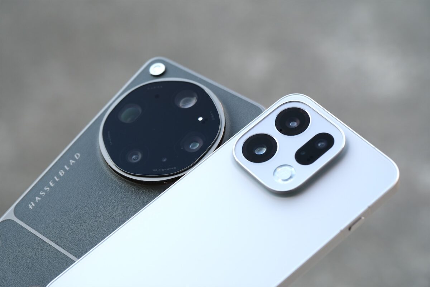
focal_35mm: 83
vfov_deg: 16.5
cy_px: 144
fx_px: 991
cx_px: 215
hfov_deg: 24.5
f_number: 4.5
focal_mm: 55
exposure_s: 1/240
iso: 320
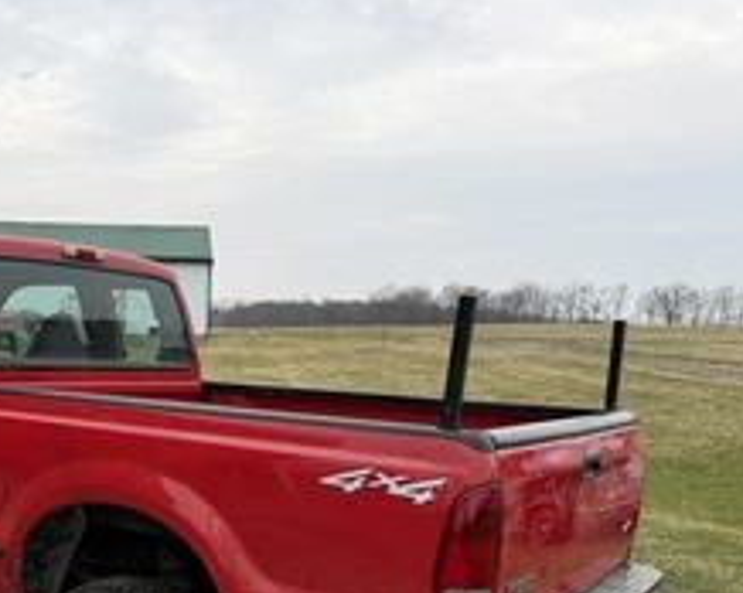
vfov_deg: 33.9
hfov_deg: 40.9
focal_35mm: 43
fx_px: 945
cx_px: 136
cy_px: 470
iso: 80
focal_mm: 6.76
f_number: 1.78
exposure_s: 1/1689
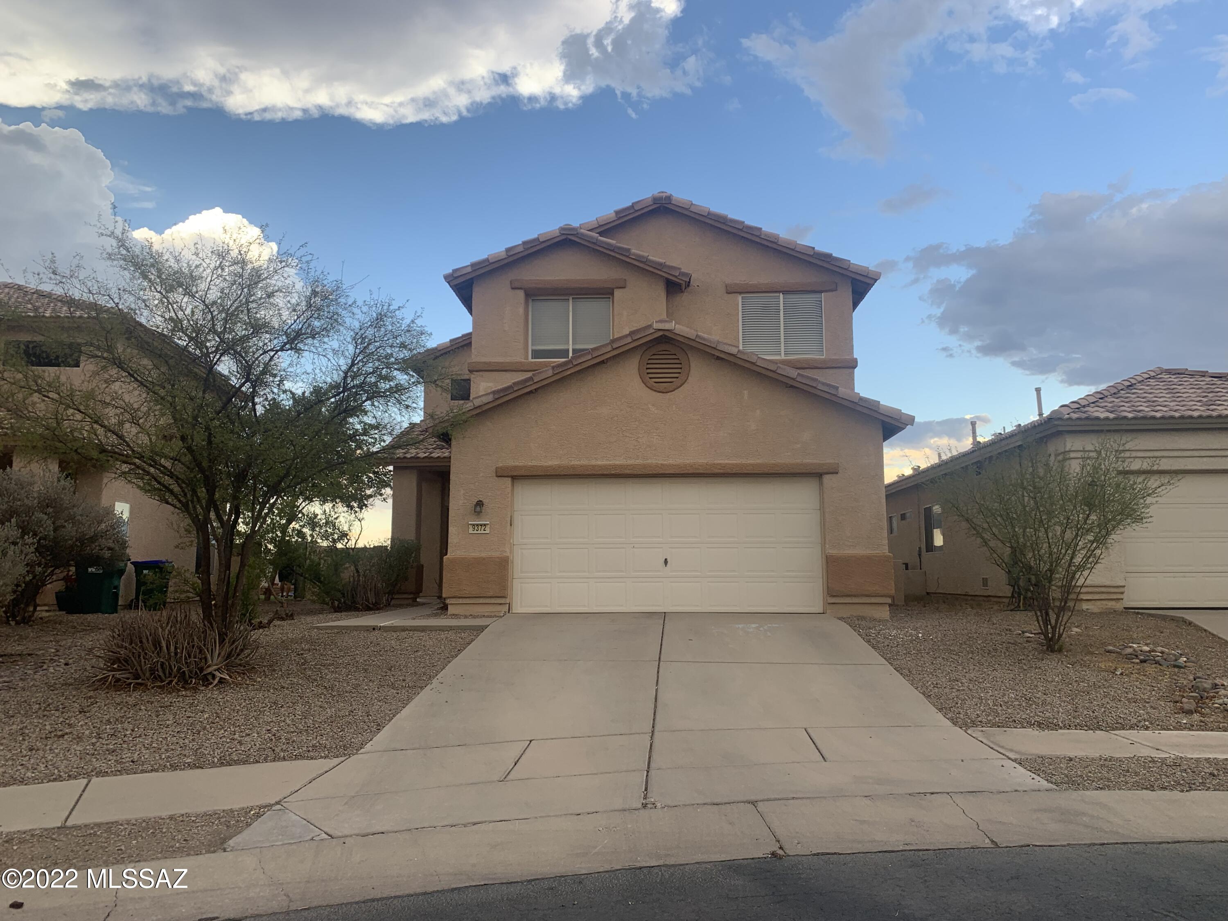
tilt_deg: +7.7
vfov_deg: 53.1
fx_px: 922
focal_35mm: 26
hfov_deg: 67.3
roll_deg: +1.1
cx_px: 614
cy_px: 460
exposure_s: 1/204
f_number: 1.8
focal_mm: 4.25
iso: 25
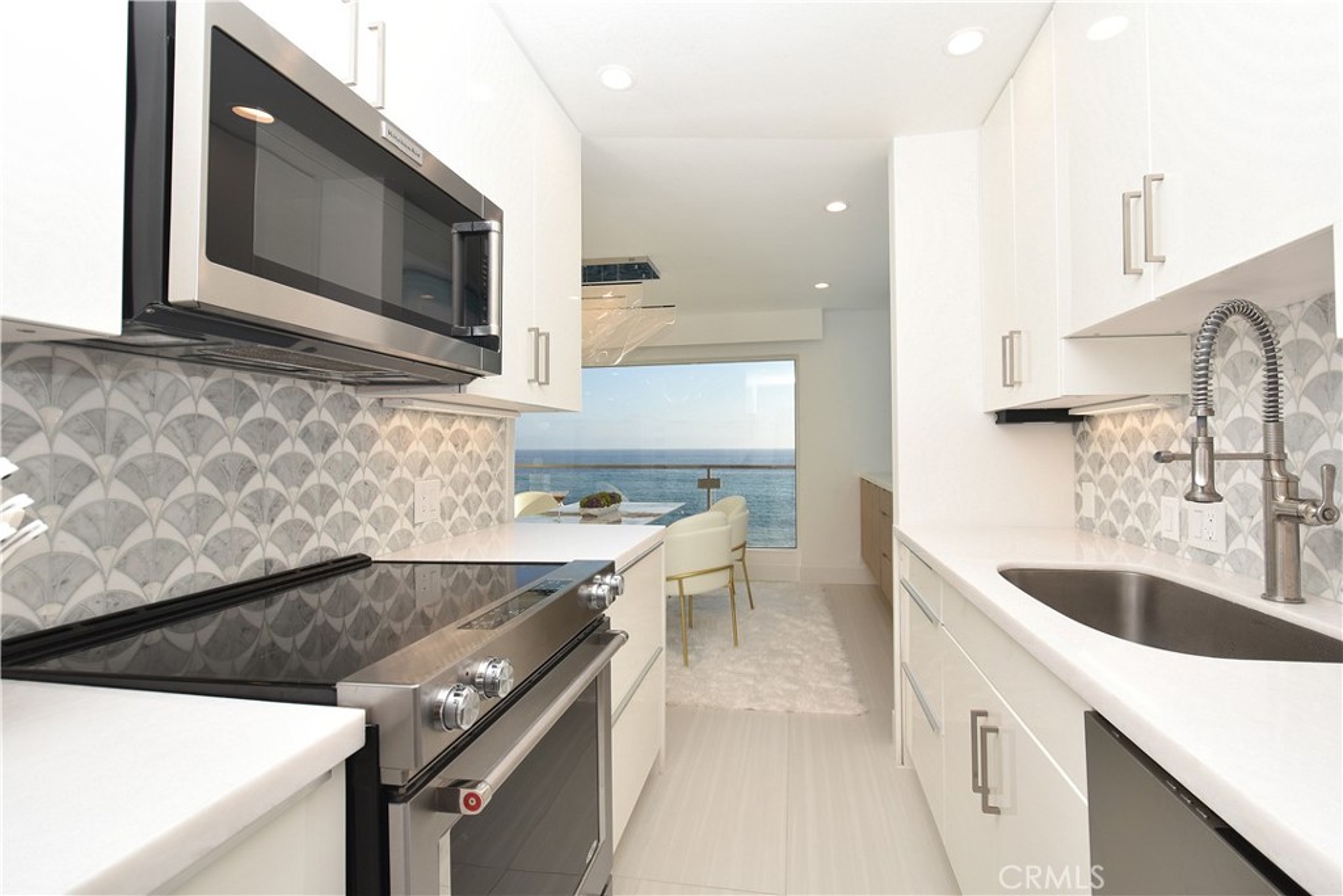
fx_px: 560
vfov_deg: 77.3
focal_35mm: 15
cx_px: 672
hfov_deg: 100.4
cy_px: 448
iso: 160
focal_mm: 10
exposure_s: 1/125
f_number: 5.6
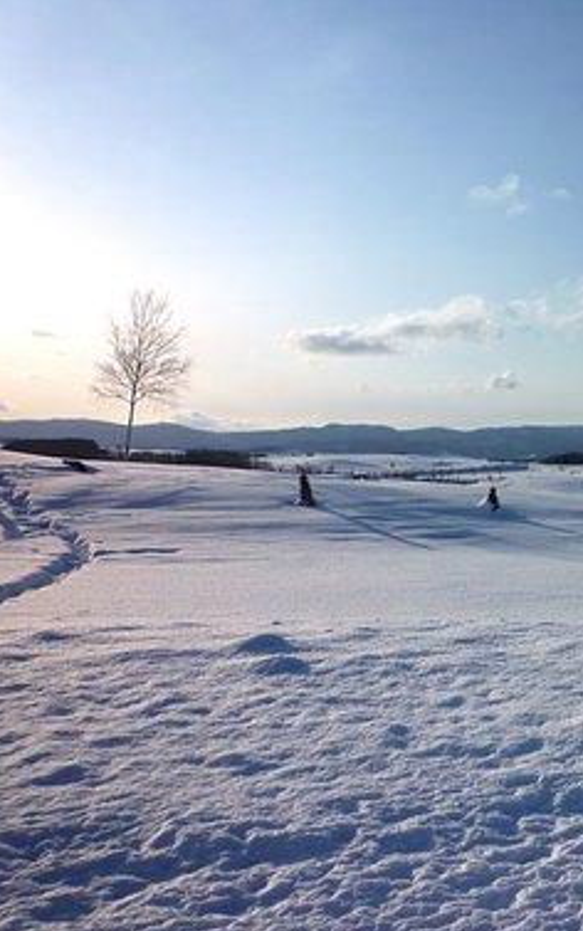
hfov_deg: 31.7
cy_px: 472
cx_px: 625
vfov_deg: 54.0
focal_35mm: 36
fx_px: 914
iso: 80
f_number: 6.3
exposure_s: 1/800
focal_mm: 4.4
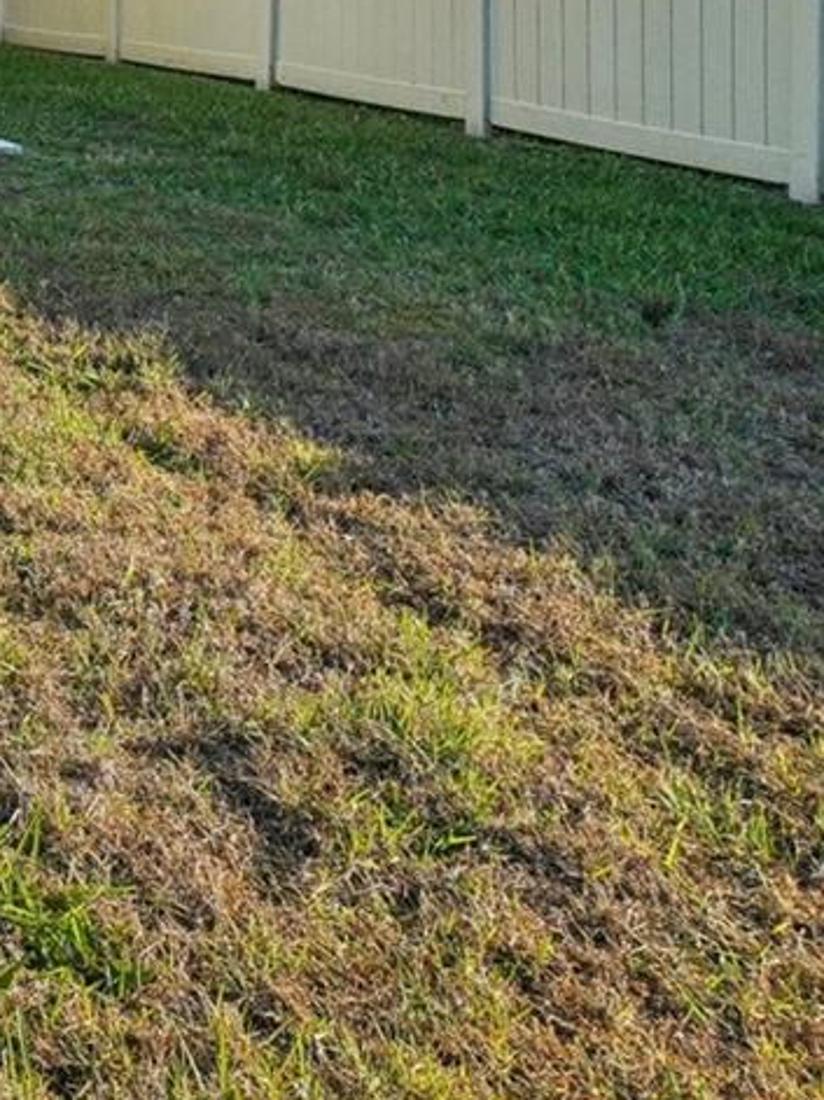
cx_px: -686
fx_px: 1556
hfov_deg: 20.3
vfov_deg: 34.6
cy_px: -54
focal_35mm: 49
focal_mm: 10
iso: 400
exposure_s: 1/640
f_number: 8
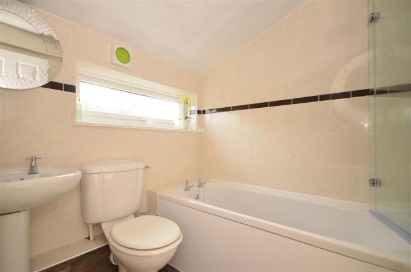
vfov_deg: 69.4
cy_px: 136
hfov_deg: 92.6
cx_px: 206
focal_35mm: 17
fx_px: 196
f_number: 5
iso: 200
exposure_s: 1/30
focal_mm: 11.5
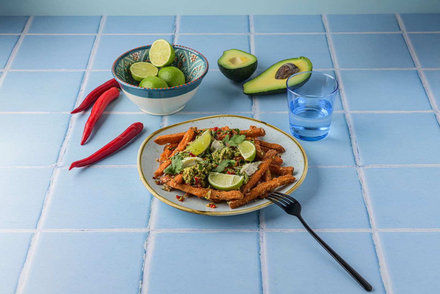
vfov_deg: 21.9
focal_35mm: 62
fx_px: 758
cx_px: 220
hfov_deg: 32.4
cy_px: 147
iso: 64
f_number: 10
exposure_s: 1/100
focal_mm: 62
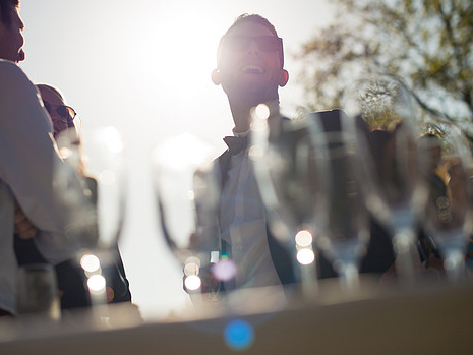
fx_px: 820
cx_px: 200
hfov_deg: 32.1
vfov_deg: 24.4
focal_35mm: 60
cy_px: 166
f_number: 2.8
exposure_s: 1/5000
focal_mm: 50
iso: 100
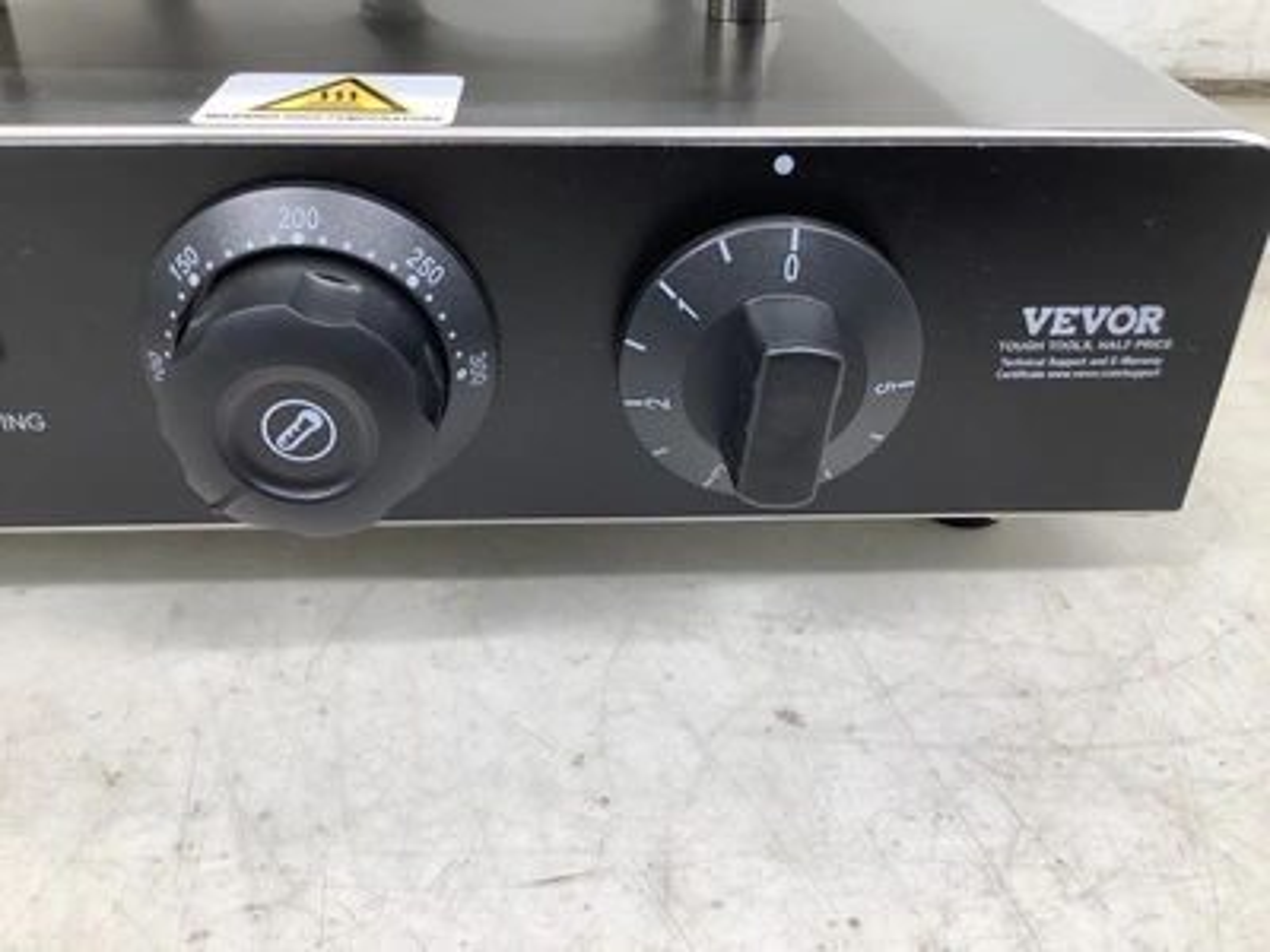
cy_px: 476
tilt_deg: -32.5
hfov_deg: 58.4
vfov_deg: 45.4
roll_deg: -1.1
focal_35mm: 31
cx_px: 635
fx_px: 1137
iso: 64
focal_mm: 3.3
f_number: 2.4
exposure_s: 1/60
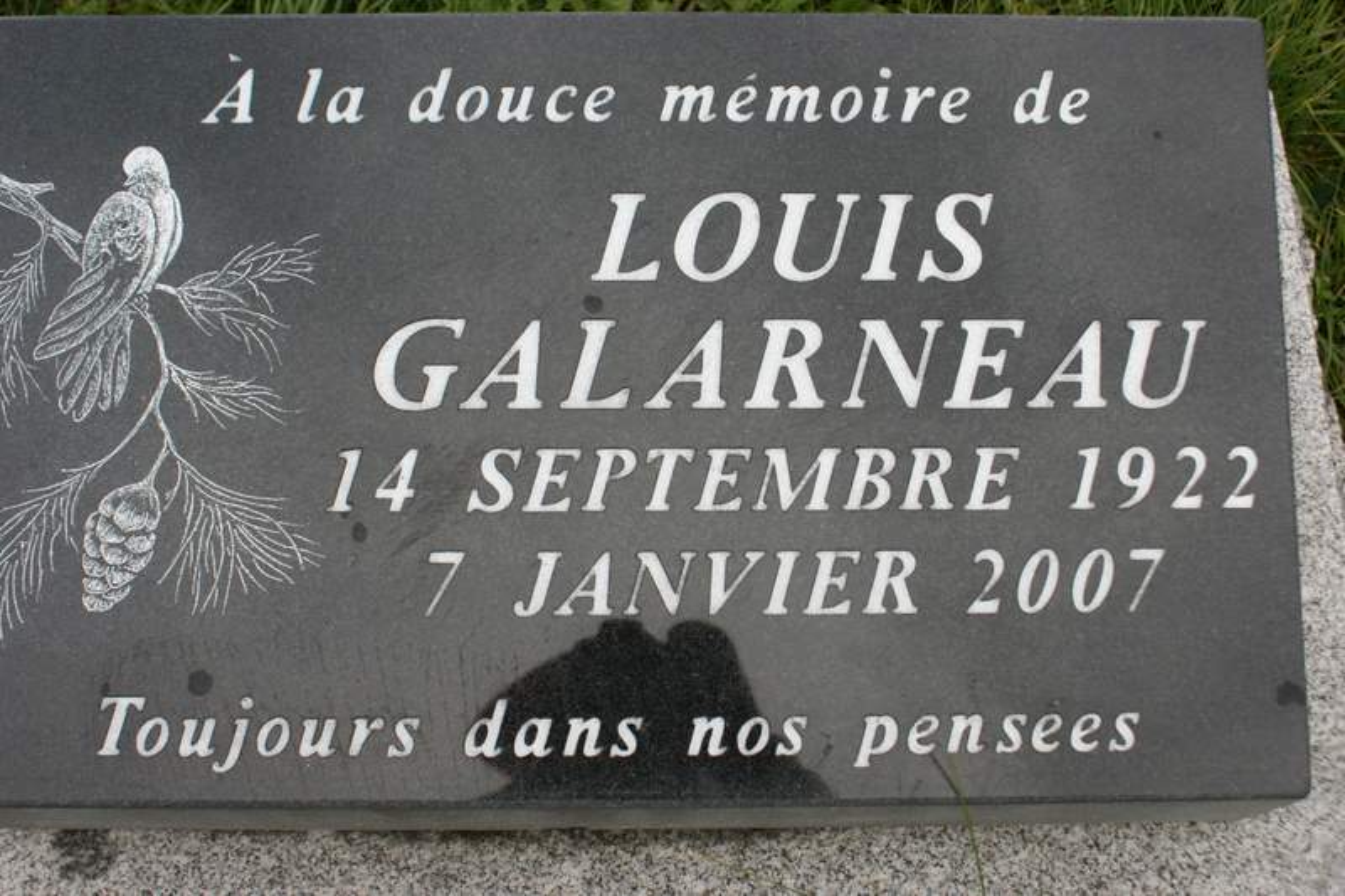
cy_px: 448
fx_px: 1569
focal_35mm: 42
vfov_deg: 31.9
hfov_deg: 46.4
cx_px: 672
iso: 100
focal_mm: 28
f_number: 5
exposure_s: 1/125
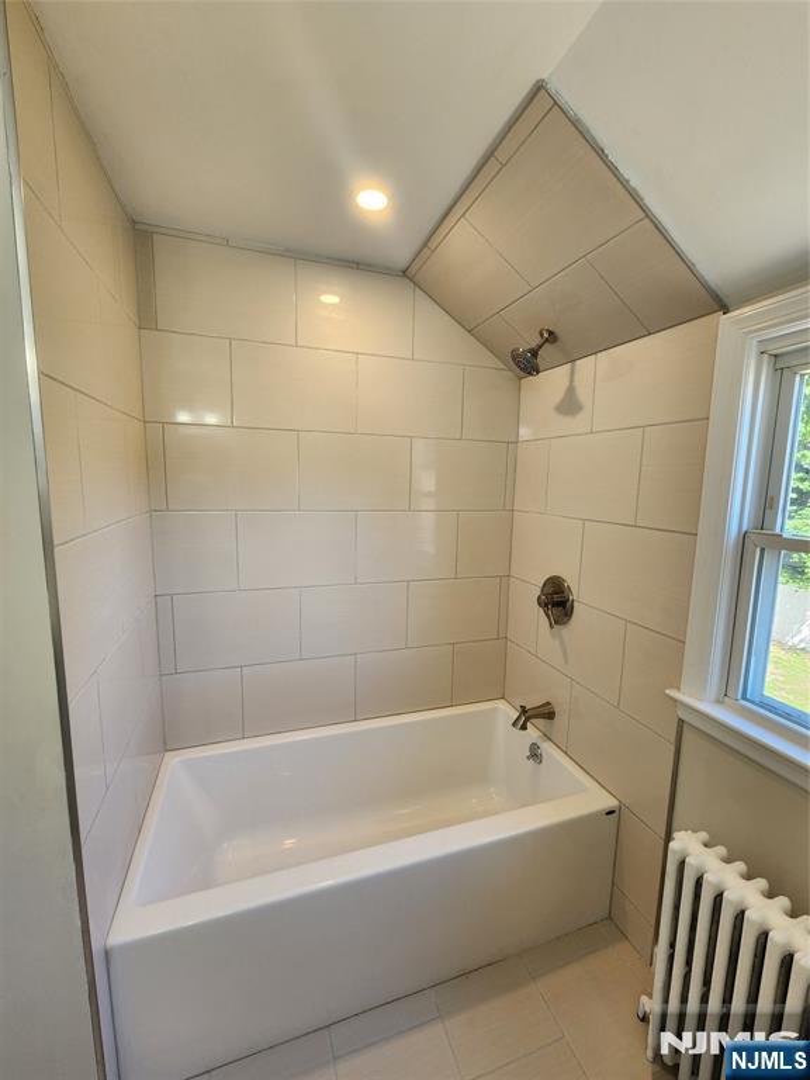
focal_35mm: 13
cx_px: 405
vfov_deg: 106.2
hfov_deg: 89.9
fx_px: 406
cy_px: 540
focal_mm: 2.2
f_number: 2.2
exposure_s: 1/60
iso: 80
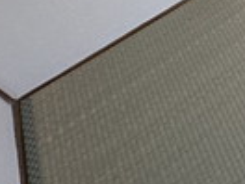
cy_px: -175
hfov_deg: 16.8
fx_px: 481
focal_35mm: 68
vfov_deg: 16.7
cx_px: 538
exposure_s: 1/244
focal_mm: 2.22
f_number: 2.2
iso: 40
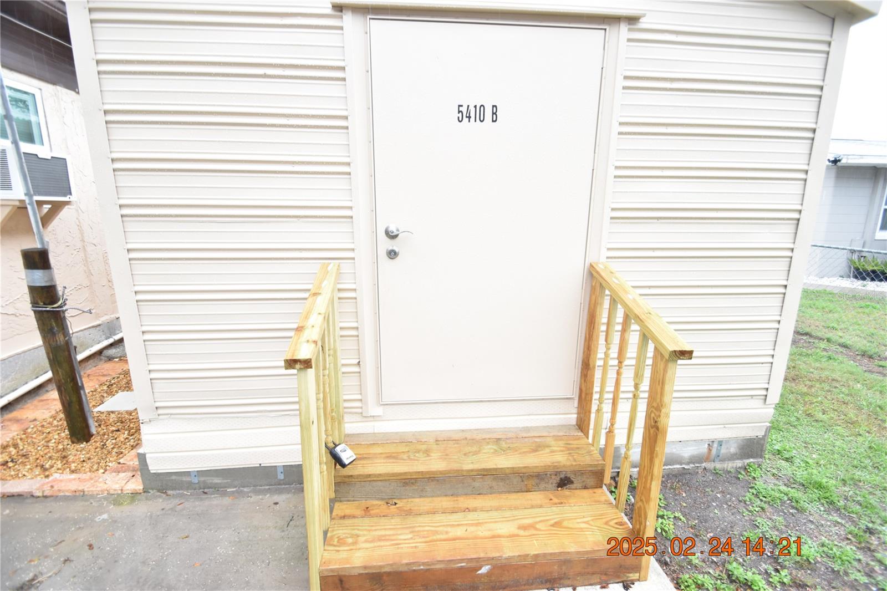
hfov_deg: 100.4
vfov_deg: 77.3
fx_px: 369
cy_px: 296
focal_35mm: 15
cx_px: 444
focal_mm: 10
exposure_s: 1/80
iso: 400
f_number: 4.5
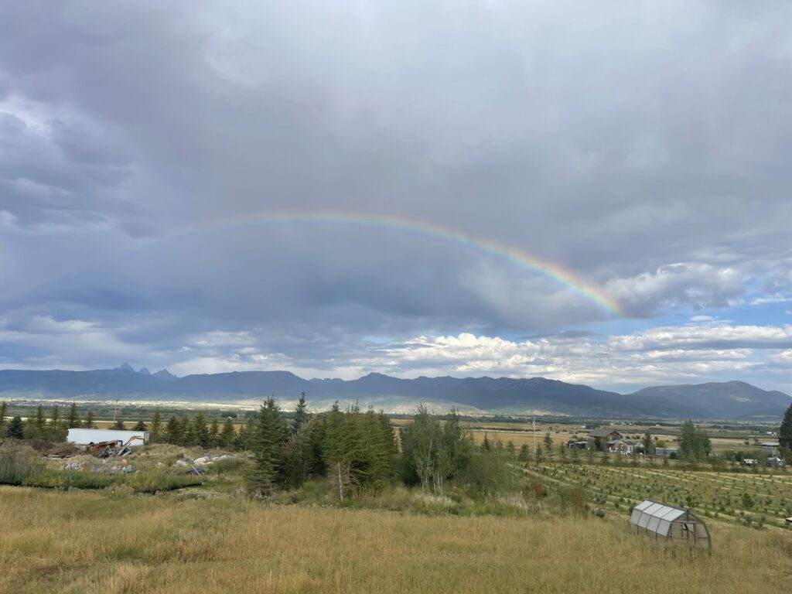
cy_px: 297
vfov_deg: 54.9
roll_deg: -1.7
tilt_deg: +10.5
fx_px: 572
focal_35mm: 25
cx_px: 396
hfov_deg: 69.4
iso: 32
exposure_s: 1/2857
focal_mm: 5.1
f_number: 1.6
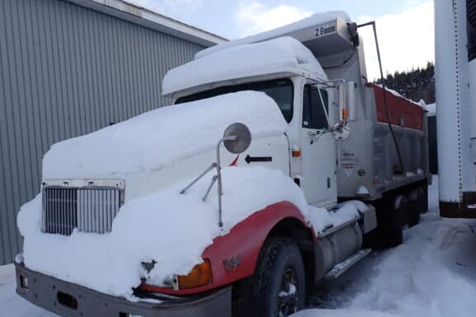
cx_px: 234
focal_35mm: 27
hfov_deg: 67.4
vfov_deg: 47.8
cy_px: 178
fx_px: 357
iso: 100
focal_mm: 4.5
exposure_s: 1/800
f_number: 2.8
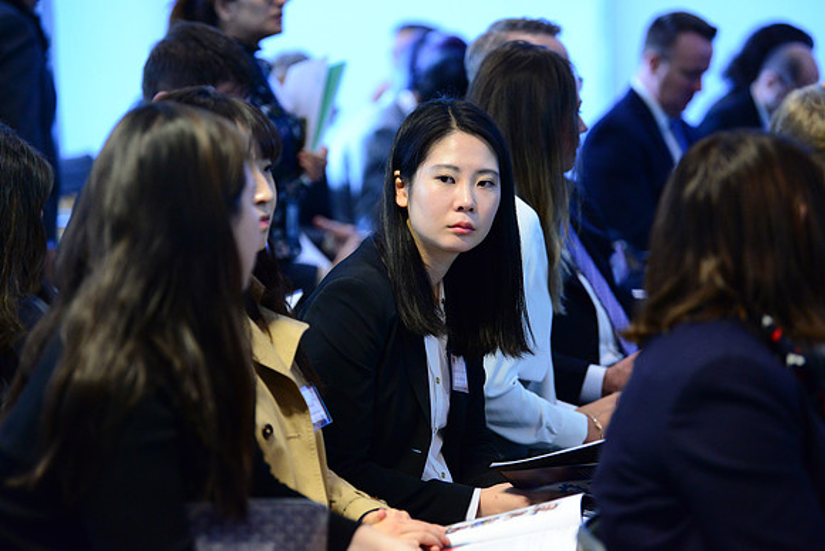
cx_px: 412
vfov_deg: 10.6
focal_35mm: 130
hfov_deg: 15.8
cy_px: 276
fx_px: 2980
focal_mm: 130
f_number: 2.8
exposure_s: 1/125
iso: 4000
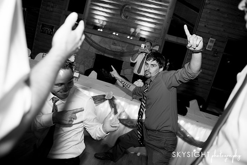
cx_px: 124
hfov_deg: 73.7
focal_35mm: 24
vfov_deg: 53.2
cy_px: 82
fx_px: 165
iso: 1000
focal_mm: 24
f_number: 2.8
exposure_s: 1/40
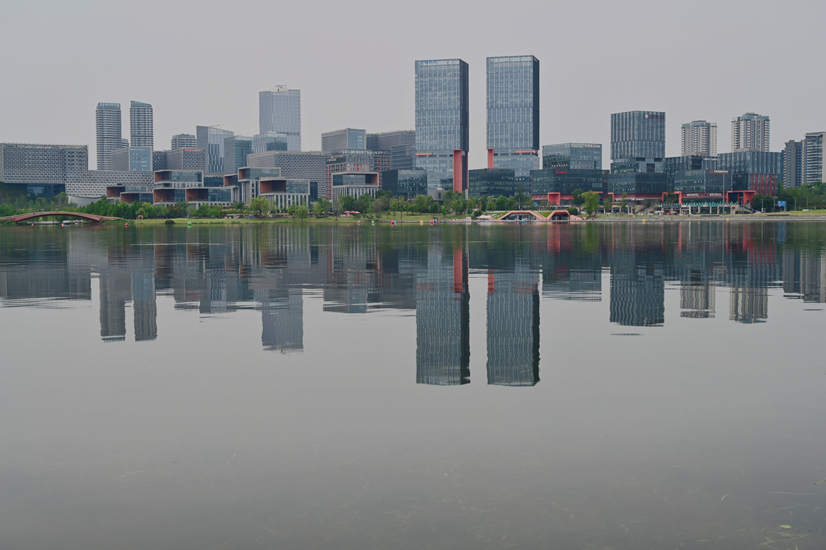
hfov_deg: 44.5
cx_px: 413
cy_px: 275
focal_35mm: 44
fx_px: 1009
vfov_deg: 30.5
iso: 72
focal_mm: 44
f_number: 8
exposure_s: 1/6
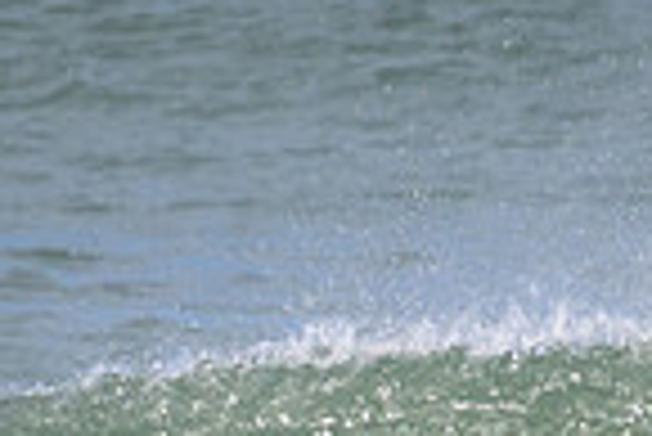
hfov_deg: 0.5
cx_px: 377
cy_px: 642
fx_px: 69216
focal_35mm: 3818
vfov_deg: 0.4
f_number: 11
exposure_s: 1/2000
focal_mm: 800
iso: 900
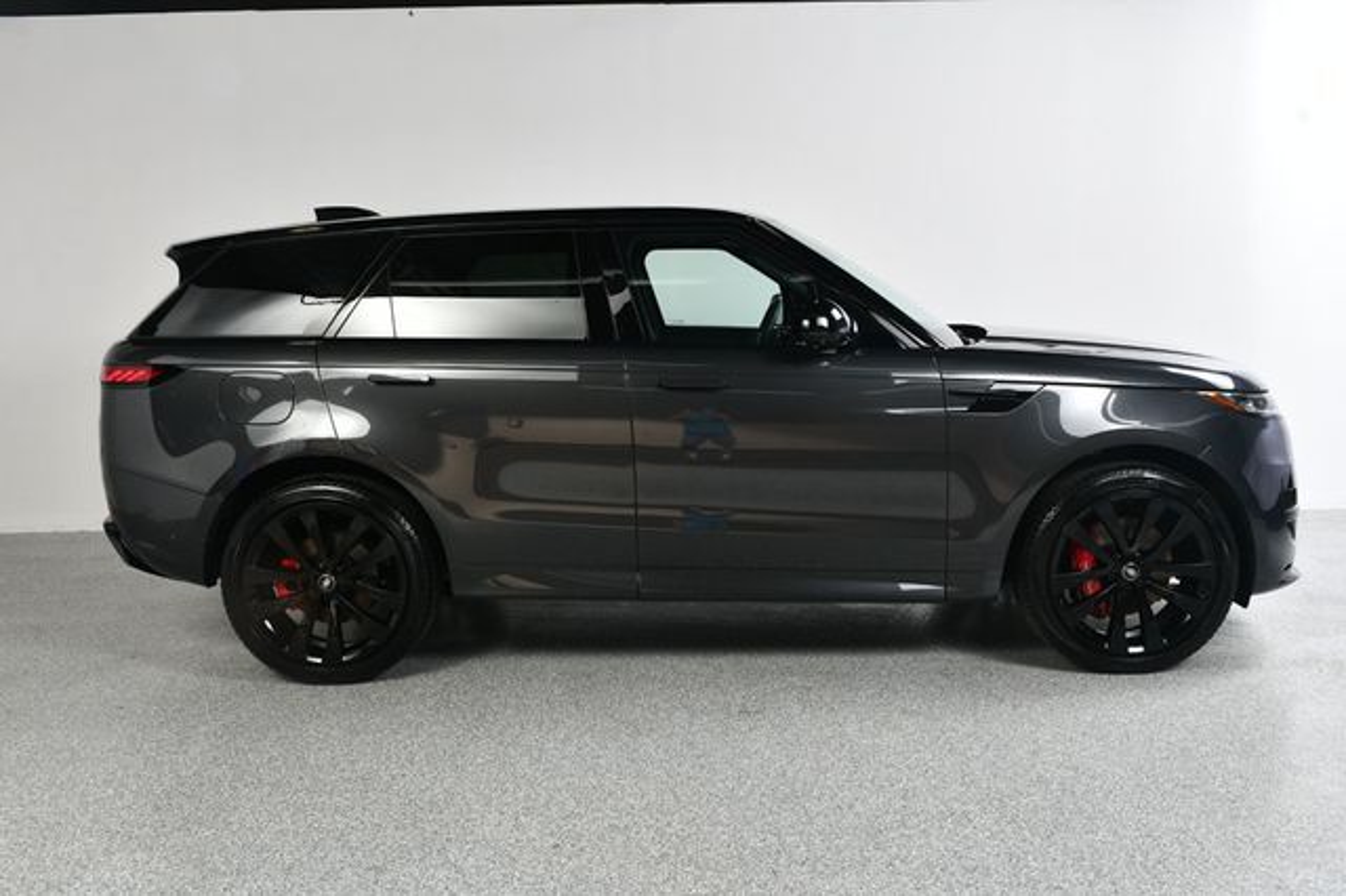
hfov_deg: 55.8
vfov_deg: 38.8
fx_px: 1271
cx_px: 673
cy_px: 448
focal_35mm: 34
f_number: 9
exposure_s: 1/160
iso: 100
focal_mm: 23
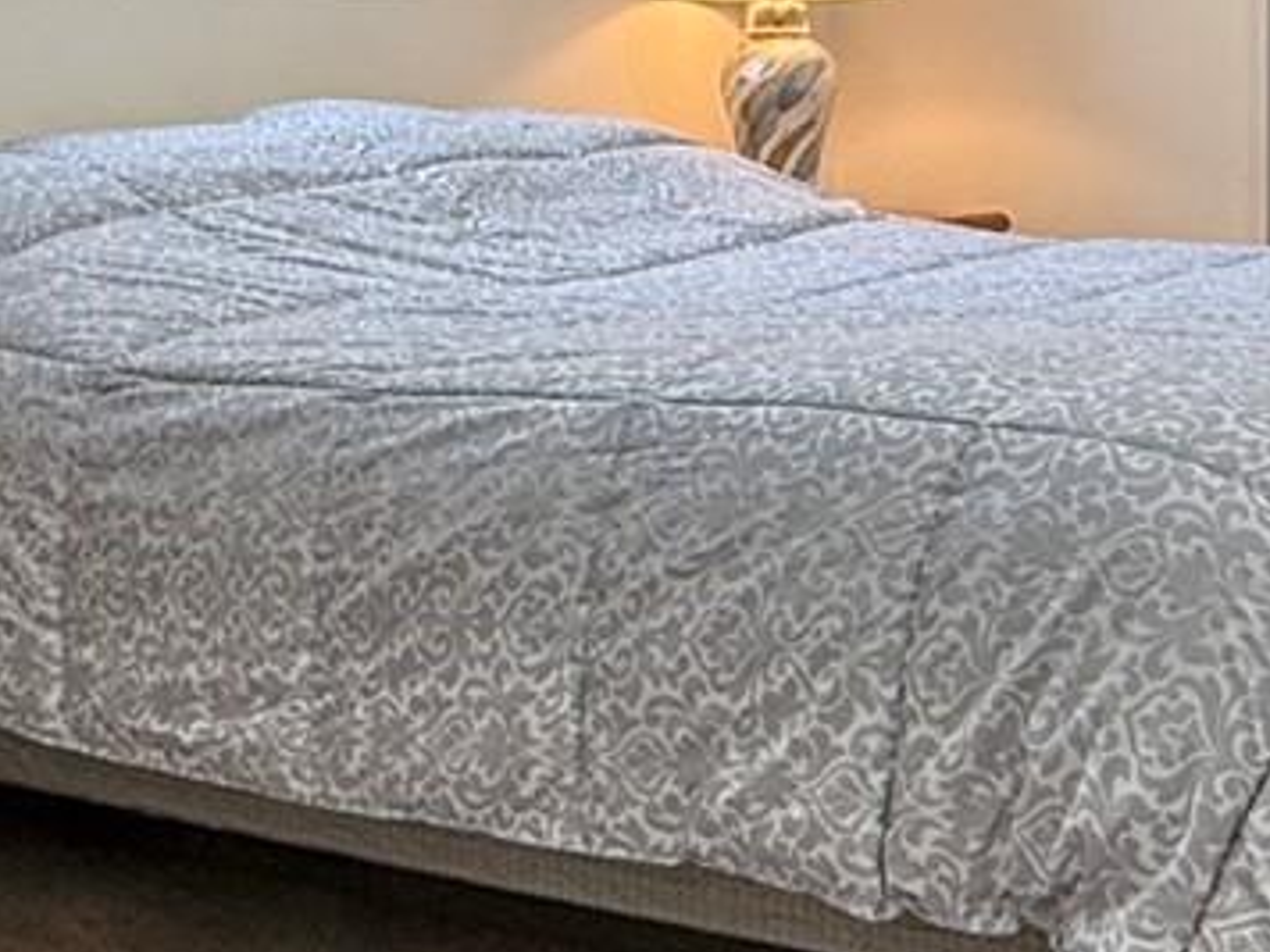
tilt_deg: -6.6
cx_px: 906
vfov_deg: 23.2
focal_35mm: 63
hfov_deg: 30.4
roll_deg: +0.4
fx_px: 2311
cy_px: 353
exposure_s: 1/120
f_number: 2.2
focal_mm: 2.22
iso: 125
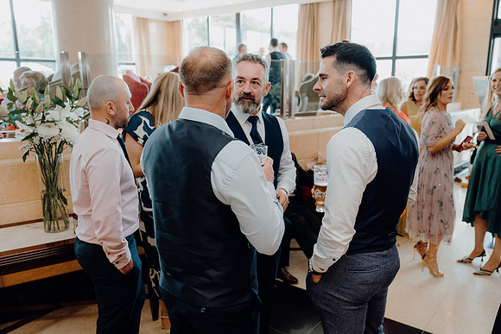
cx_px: 250
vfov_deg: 43.6
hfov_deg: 61.9
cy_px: 167
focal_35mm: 30
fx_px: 418
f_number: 2.8
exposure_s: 1/200
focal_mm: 30
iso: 1250
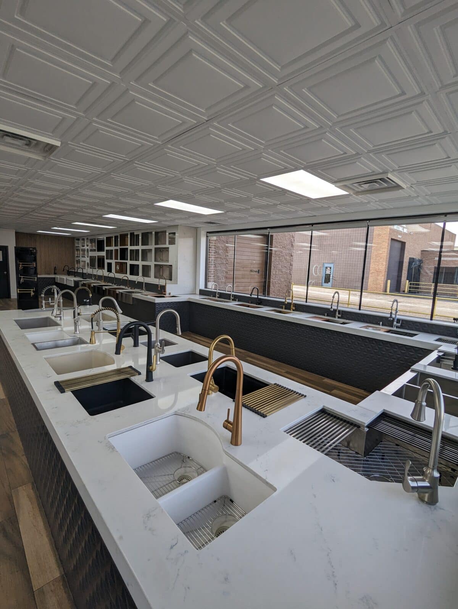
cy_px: 304
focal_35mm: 16
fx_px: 282
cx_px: 229
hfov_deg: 78.2
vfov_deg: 94.4
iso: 51
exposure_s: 1/154
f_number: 2.2
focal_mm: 2.35
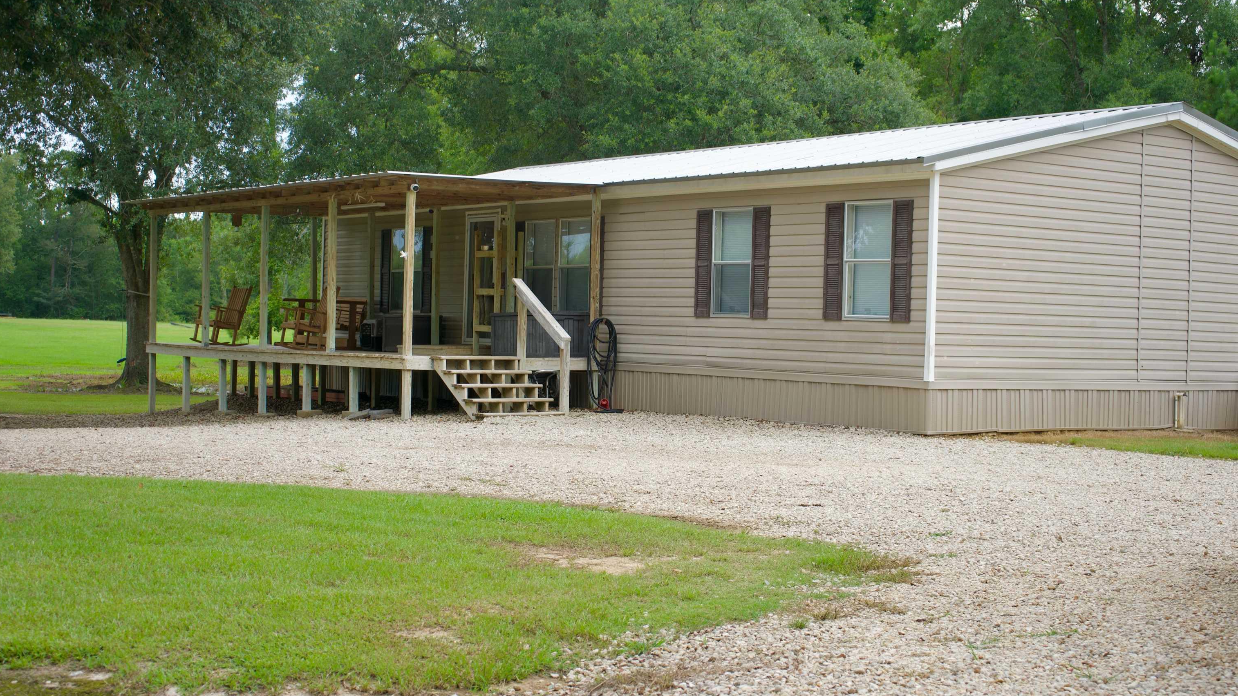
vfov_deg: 23.5
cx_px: 623
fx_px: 1674
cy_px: 317
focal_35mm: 51
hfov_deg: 40.6
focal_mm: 48
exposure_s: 1/200
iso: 160
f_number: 5
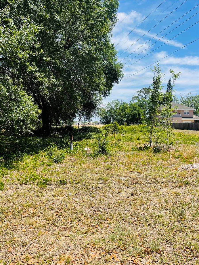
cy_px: 132
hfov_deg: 54.9
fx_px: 192
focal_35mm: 25
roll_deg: +0.8
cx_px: 100
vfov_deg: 69.4
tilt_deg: -4.9
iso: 32
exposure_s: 1/3165
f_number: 1.6
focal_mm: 5.1
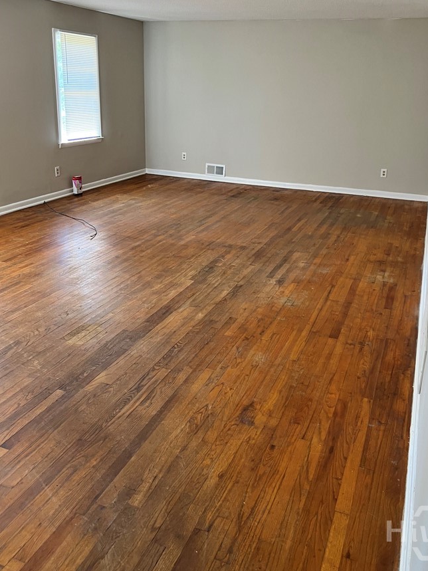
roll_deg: -1.3
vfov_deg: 58.1
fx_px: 511
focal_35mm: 31
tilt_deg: -17.9
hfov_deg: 45.4
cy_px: 244
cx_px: 223
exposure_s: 1/60
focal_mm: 5.7
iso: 100
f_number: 1.5
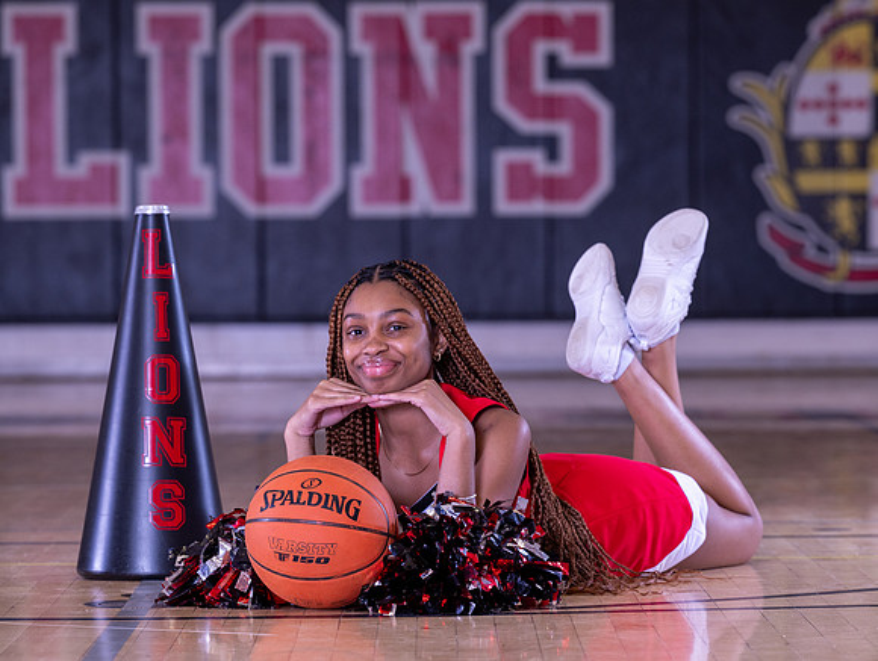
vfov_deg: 8.0
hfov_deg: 10.6
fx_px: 4738
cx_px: 503
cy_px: 363
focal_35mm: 186
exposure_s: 1/125
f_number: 4
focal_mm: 130
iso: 250
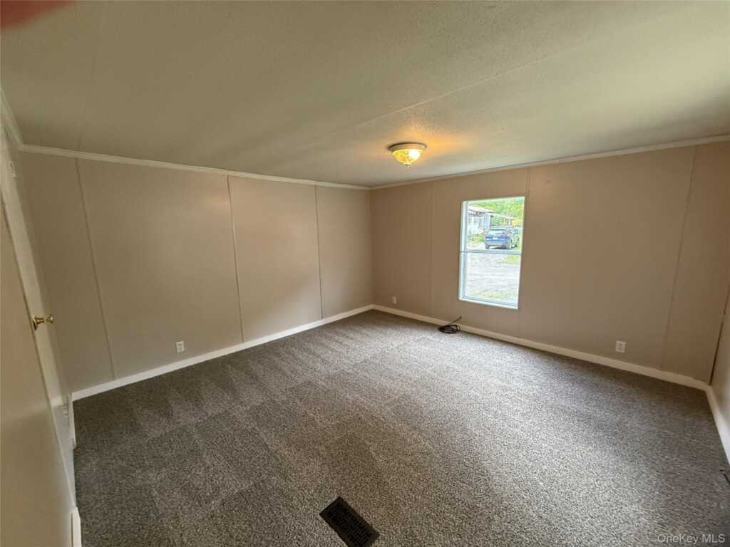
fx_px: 295
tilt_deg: -8.4
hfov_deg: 102.1
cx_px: 365
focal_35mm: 14
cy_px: 274
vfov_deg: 85.7
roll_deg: +0.7
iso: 400
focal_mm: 2.22
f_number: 2.2
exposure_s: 1/120
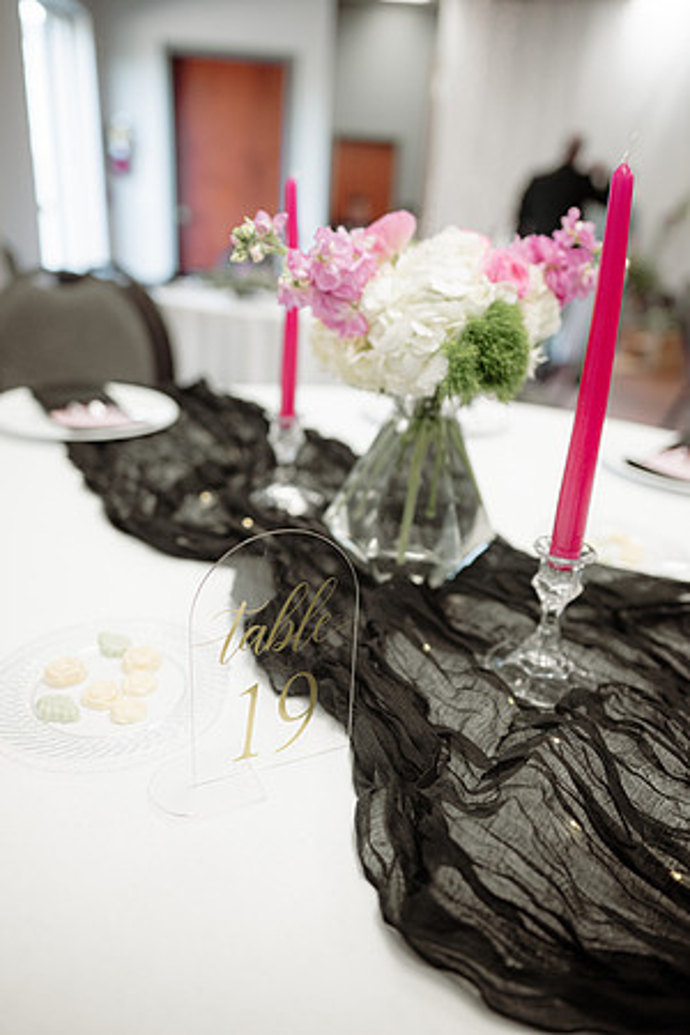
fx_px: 690
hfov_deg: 53.1
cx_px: 345
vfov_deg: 73.7
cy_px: 518
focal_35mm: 24
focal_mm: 24
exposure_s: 1/400
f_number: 2.2
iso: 500
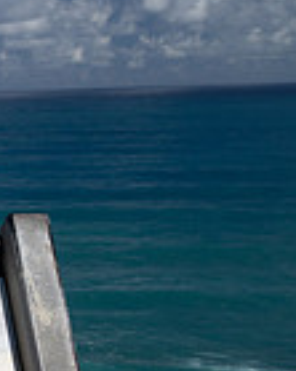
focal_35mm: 94
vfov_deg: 19.2
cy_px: 452
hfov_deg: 12.9
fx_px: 1030
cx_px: -392
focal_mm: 24
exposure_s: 1/125
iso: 64
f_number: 8
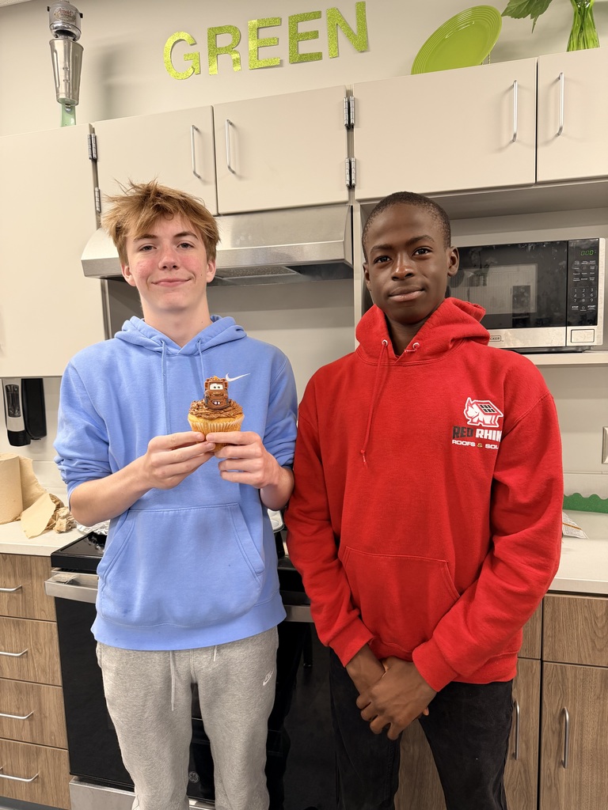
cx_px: 304
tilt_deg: -7.6
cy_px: 405
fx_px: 562
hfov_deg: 56.8
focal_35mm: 24
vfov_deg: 71.6
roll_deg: +2.0
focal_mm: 6.76
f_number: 1.78
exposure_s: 1/75
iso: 160
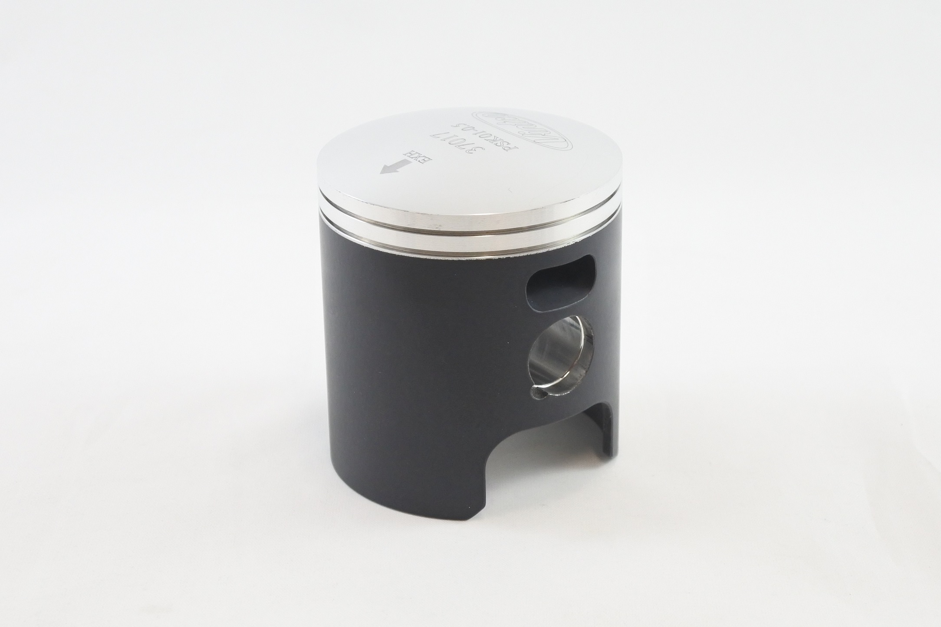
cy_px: 314
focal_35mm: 49
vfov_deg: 27.5
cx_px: 470
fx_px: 1281
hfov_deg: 40.3
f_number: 4.5
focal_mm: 18.4
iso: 560
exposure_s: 1/125
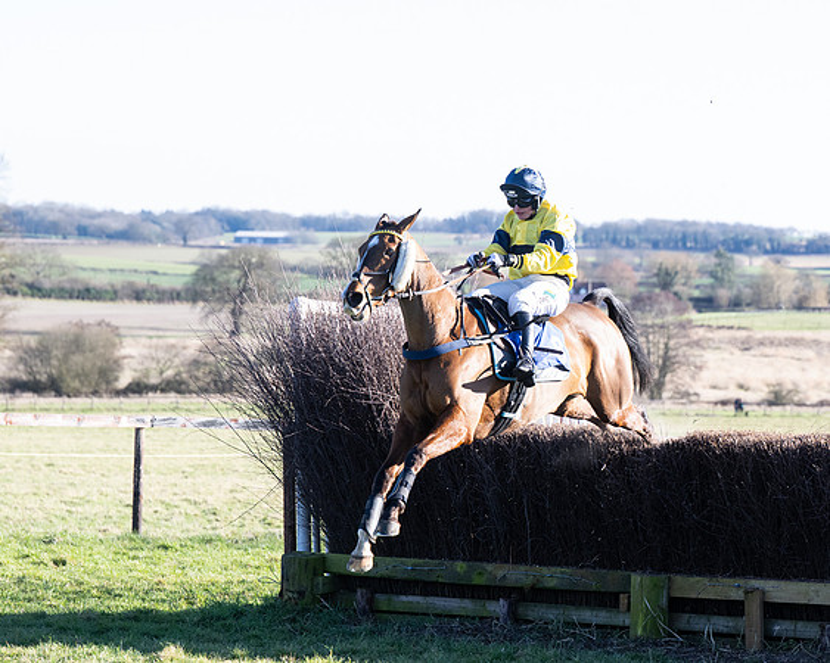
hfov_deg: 11.6
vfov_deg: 9.3
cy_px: 356
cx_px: 377
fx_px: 4099
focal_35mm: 167
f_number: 4.5
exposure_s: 1/1600
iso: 800
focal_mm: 110
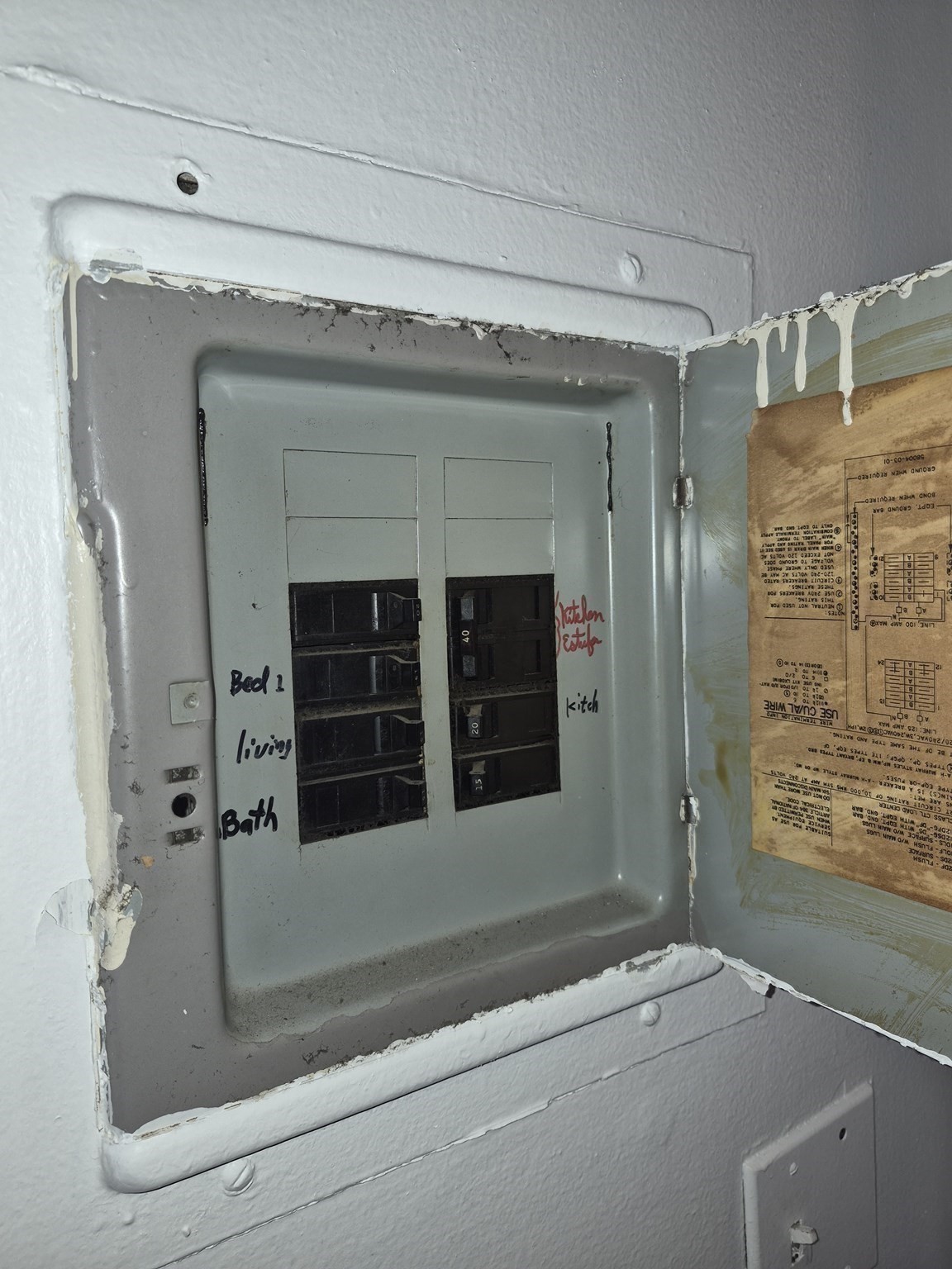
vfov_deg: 73.9
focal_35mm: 23
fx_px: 843
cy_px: 634
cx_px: 476
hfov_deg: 58.9
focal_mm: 5.4
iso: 25
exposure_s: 1/60
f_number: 1.8
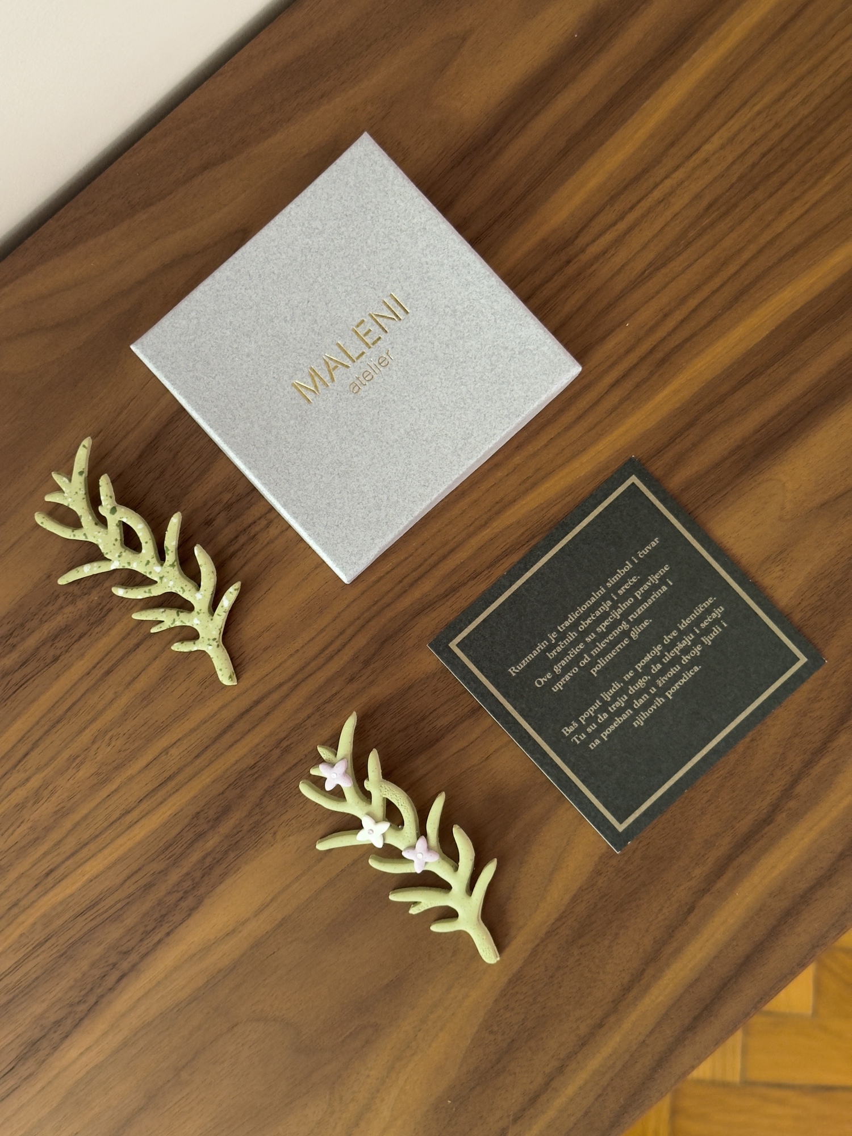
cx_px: 426
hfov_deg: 30.3
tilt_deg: -86.1
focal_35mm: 48
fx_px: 1575
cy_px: 568
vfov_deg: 39.7
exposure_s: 1/33
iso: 320
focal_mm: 6.76
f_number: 1.78
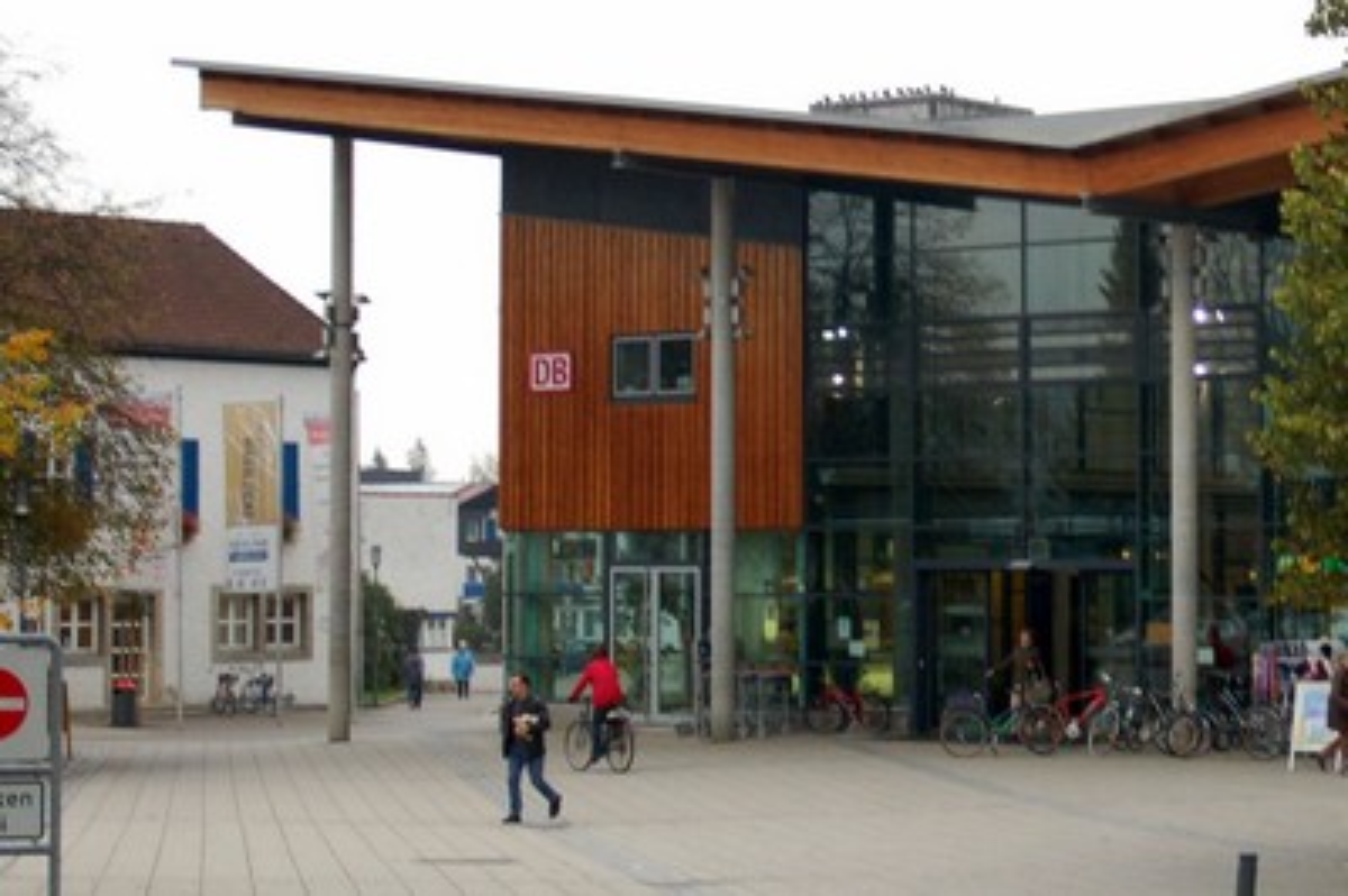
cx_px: 674
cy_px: 448
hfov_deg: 37.9
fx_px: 1964
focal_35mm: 52
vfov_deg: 25.7
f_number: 5
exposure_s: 1/100
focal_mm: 35
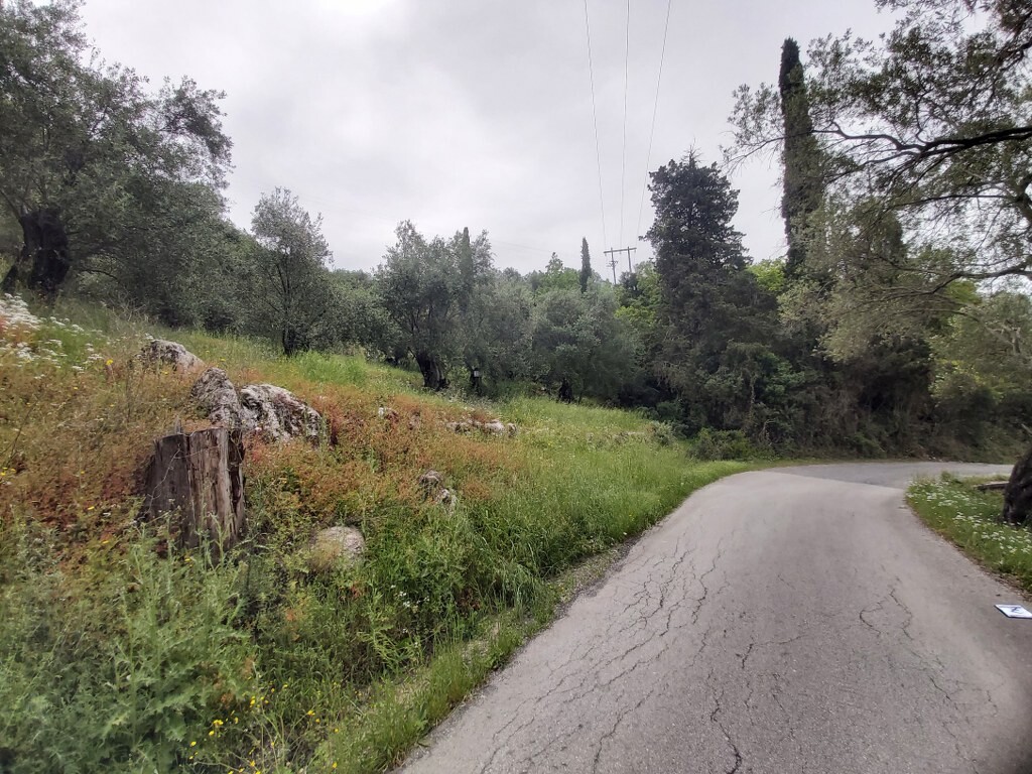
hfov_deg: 110.5
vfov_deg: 94.5
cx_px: 516
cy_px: 387
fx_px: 358
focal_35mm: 12
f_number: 2.2
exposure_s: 1/850
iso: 40
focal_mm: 1.42
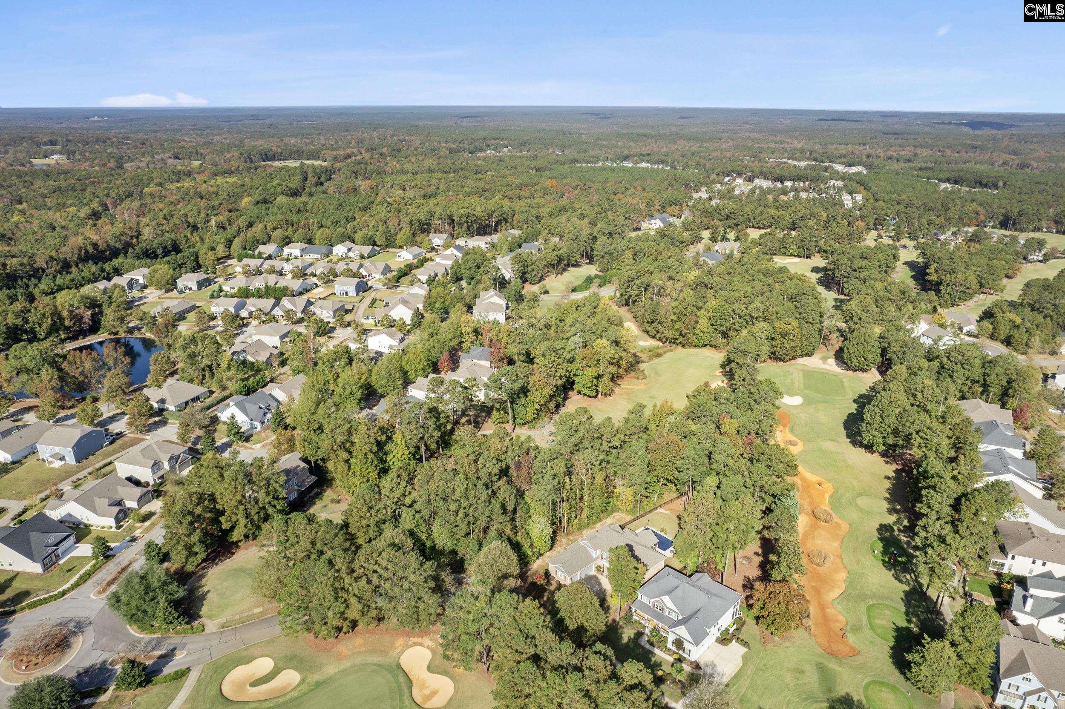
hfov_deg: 78.6
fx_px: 651
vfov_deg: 57.2
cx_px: 532
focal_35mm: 22
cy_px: 354
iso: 100
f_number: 2.8
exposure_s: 1/1250
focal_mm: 8.38
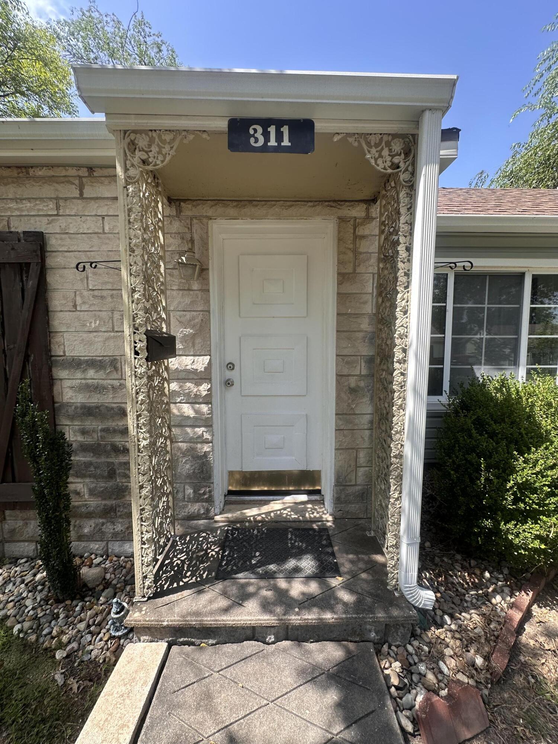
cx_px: 279
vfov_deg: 102.1
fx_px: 301
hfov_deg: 85.7
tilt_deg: -2.8
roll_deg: +0.6
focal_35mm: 14
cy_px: 372
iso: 40
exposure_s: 1/392
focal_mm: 2.22
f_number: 2.2
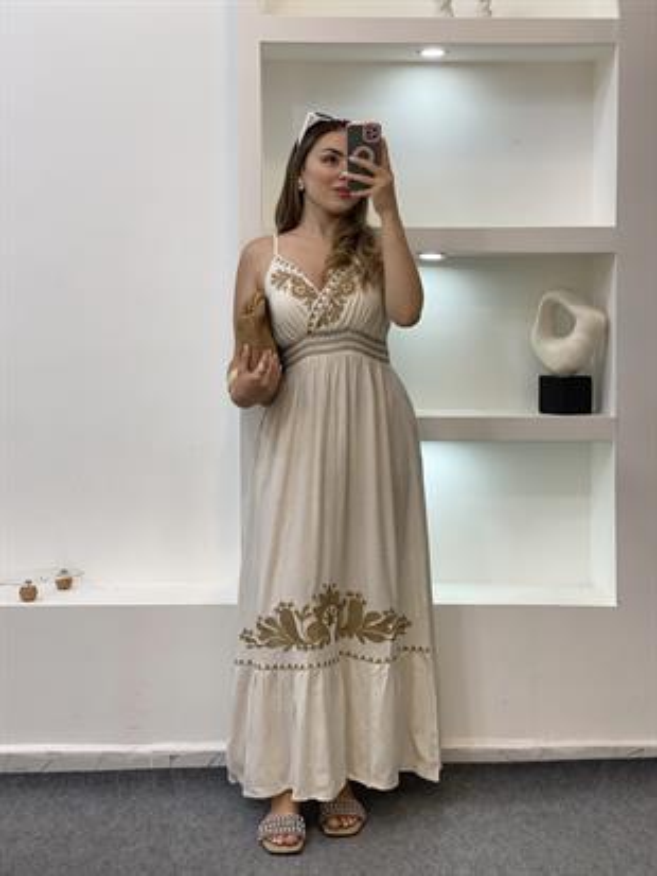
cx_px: 328
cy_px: 438
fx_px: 1315
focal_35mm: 52
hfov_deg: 28.0
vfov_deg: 36.8
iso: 64
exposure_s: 1/100
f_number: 2
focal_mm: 6
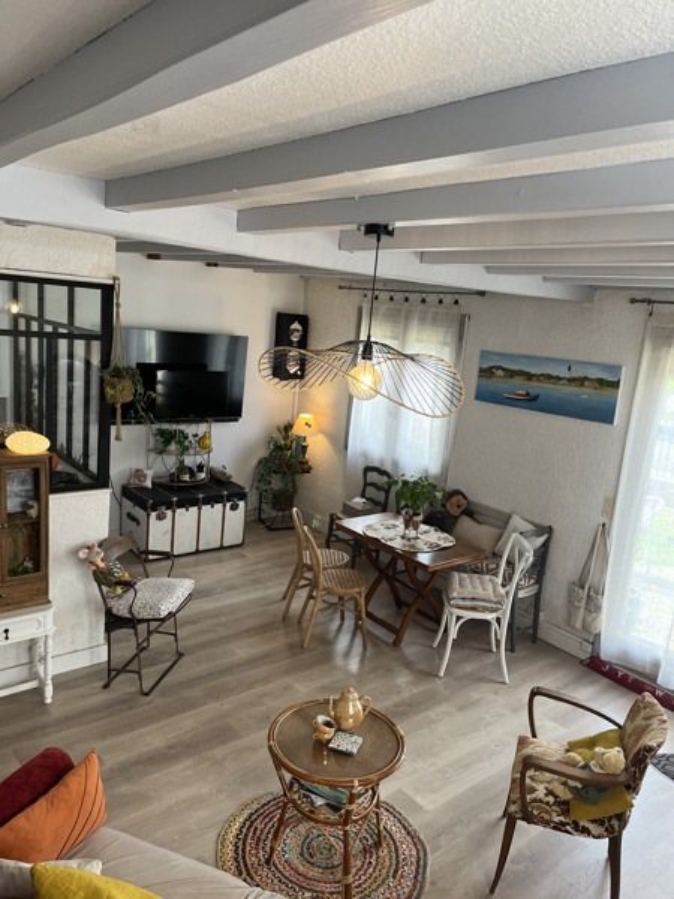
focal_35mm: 26
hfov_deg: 53.1
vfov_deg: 67.3
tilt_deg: -12.7
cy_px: 450
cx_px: 337
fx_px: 675
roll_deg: -4.8
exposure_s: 1/121
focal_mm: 5.1
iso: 100
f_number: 1.6
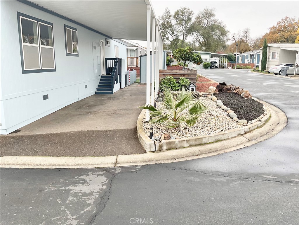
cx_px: 150
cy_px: 112
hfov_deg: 61.7
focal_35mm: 29
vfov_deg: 48.2
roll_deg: -0.7
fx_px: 250
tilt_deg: -11.0
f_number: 1.8
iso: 16
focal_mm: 3
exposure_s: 1/164
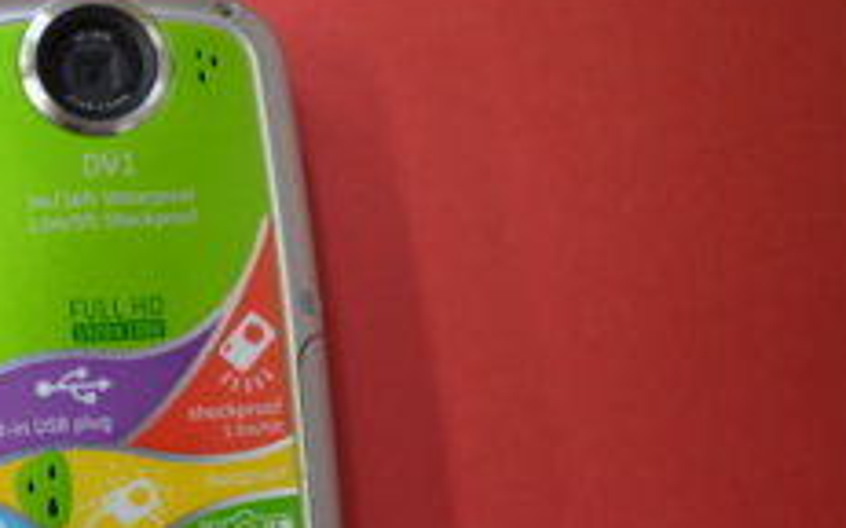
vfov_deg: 24.3
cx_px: 168
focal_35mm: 53
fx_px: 1221
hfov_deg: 36.9
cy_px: 350
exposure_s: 1/40
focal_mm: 20
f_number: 3.8
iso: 400
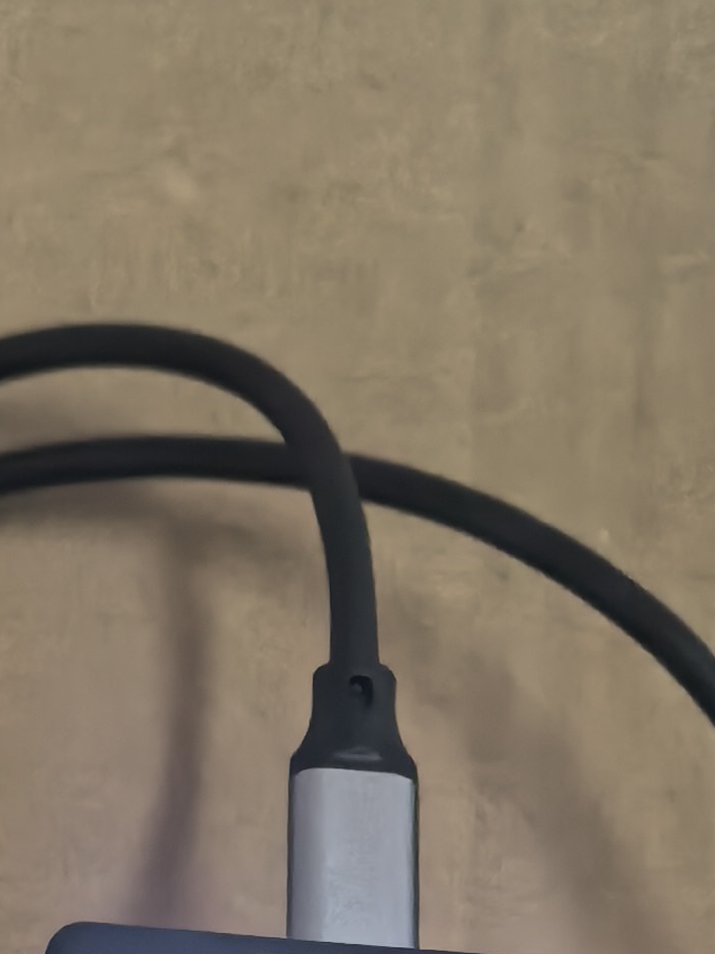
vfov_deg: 15.9
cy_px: 1271
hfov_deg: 12.7
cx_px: 448
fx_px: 3221
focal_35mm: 117
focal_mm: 5.75
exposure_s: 1/120
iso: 250
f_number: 2
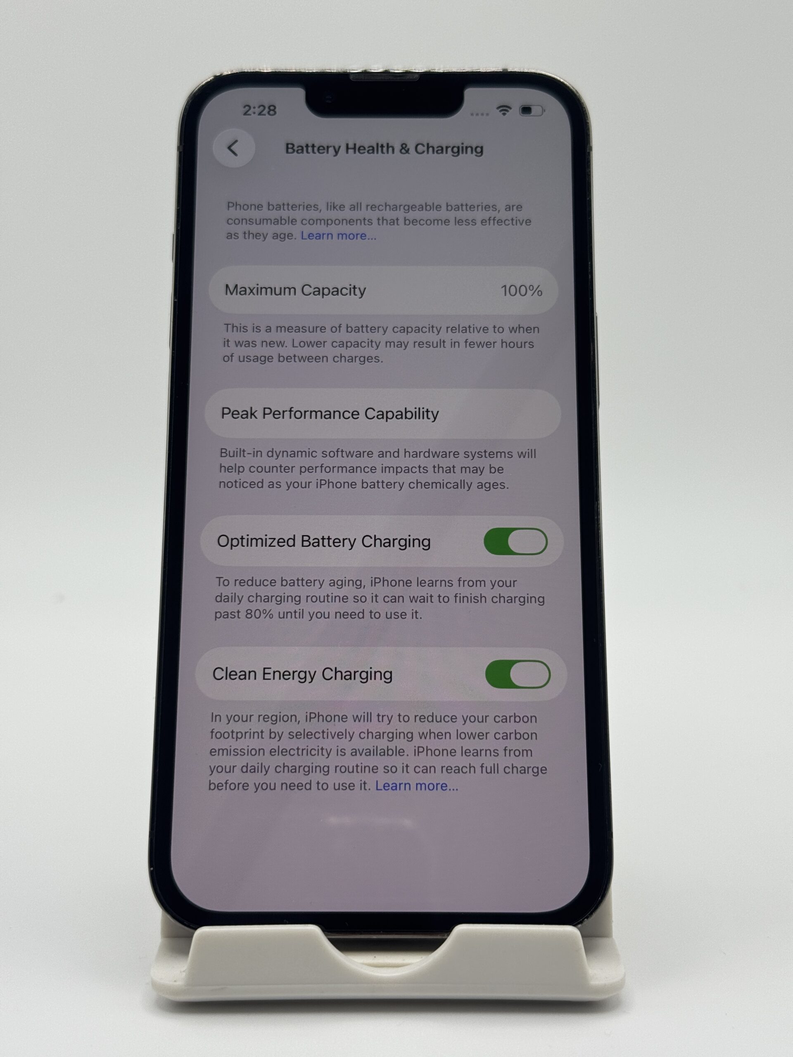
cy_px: 528
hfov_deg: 30.3
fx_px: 1466
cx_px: 396
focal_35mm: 48
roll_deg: -0.2
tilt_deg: -9.3
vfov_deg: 39.7
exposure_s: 1/1094
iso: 64
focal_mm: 6.76
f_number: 1.78
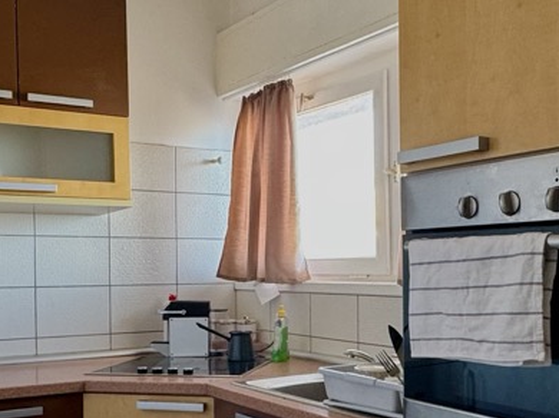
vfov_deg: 31.2
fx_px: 742
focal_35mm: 46
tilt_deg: -2.6
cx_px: 295
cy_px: 286
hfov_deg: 41.2
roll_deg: +0.4
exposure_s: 1/50
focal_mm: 2.22
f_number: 2.2
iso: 160
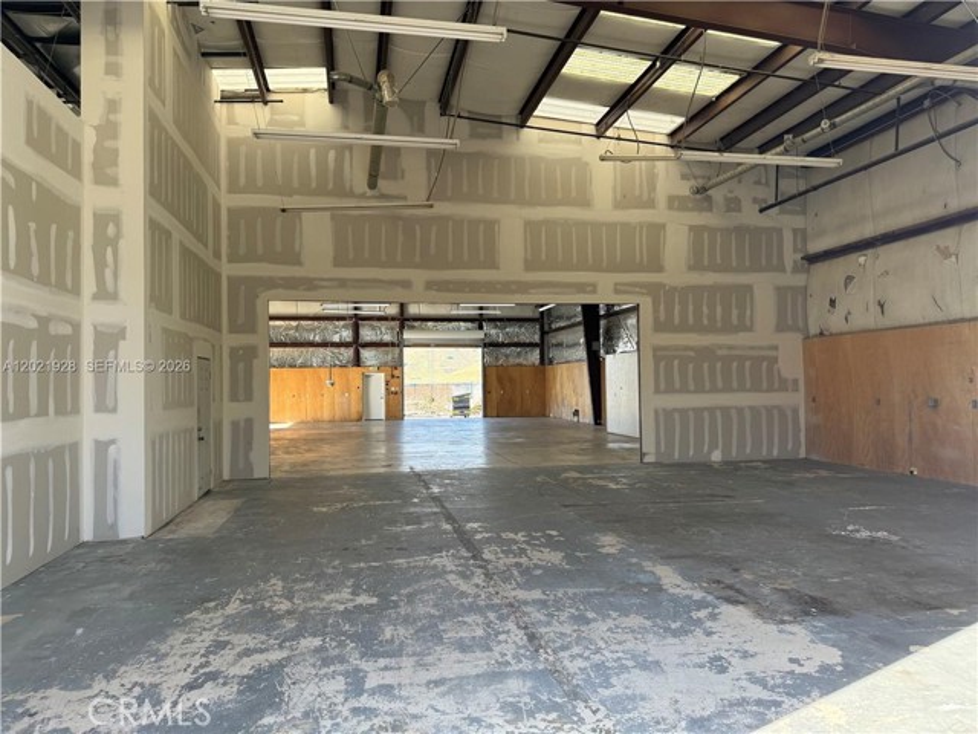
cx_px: 489
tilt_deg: +2.7
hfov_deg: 71.6
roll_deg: +0.7
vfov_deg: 56.8
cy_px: 367
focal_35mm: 24
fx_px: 678
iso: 100
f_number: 1.78
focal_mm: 6.76
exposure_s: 1/521
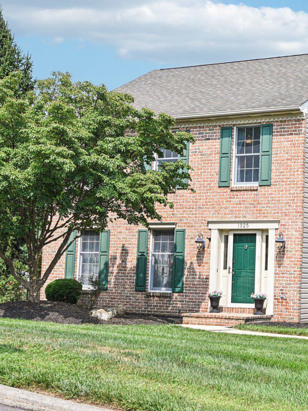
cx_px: 345
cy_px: 189
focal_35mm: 65
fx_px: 771
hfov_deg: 21.4
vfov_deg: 29.8
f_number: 8
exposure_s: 1/1600
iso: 800
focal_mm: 30
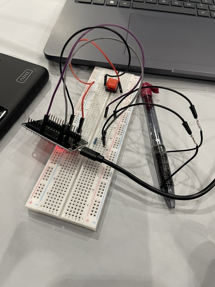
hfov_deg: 53.1
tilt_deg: -55.5
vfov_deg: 67.3
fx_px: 215
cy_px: 144
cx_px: 108
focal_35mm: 26
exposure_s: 1/60
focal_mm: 4.2
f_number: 1.6
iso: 125
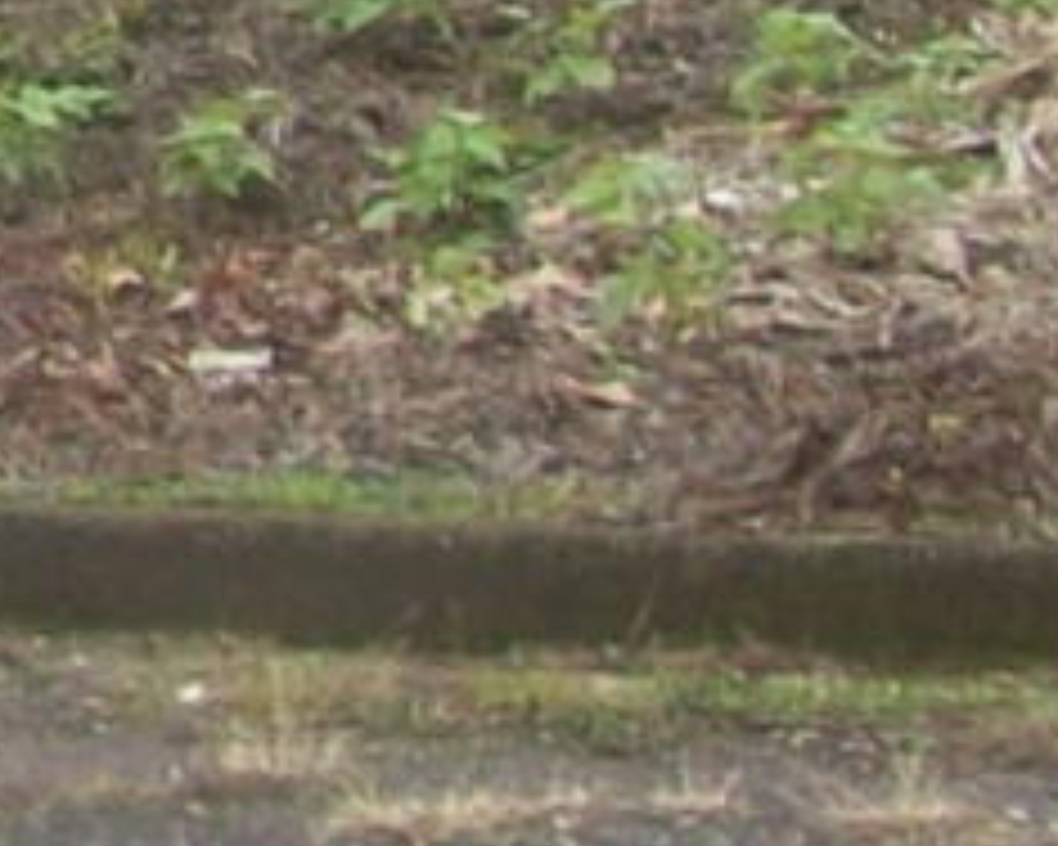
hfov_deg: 6.1
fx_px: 8987
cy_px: -1242
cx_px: -2265
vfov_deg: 5.2
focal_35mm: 287
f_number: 2.7
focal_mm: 6
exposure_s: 1/361
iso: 80
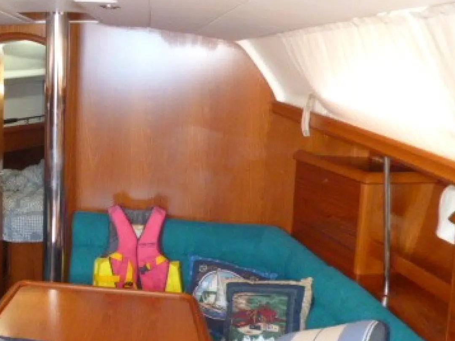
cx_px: 53
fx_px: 657
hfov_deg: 36.1
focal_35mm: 50
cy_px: 188
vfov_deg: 29.1
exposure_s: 1/60
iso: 640
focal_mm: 5
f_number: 3.1
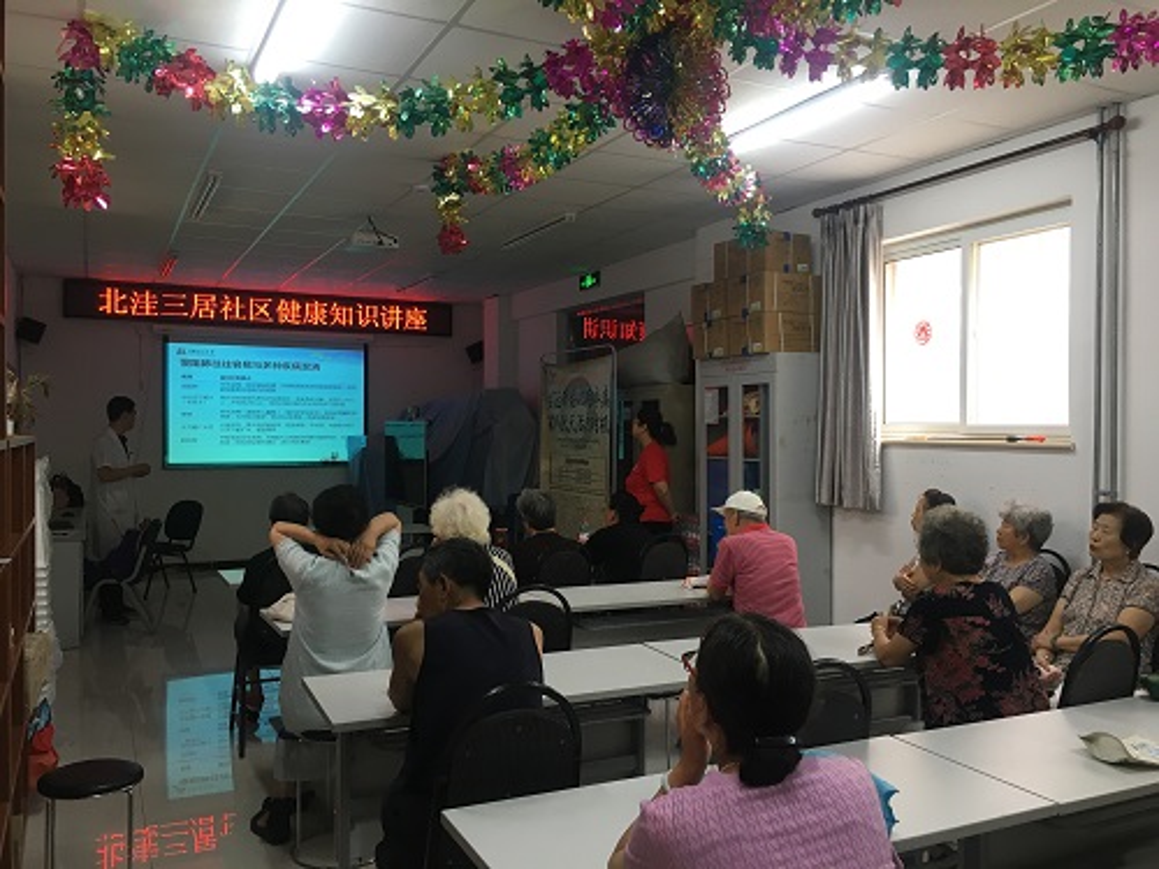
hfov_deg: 61.7
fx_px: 971
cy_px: 434
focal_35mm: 29
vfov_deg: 48.2
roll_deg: +0.7
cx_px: 580
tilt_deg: -1.1
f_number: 2.2
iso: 64
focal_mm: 4.15
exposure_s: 1/33
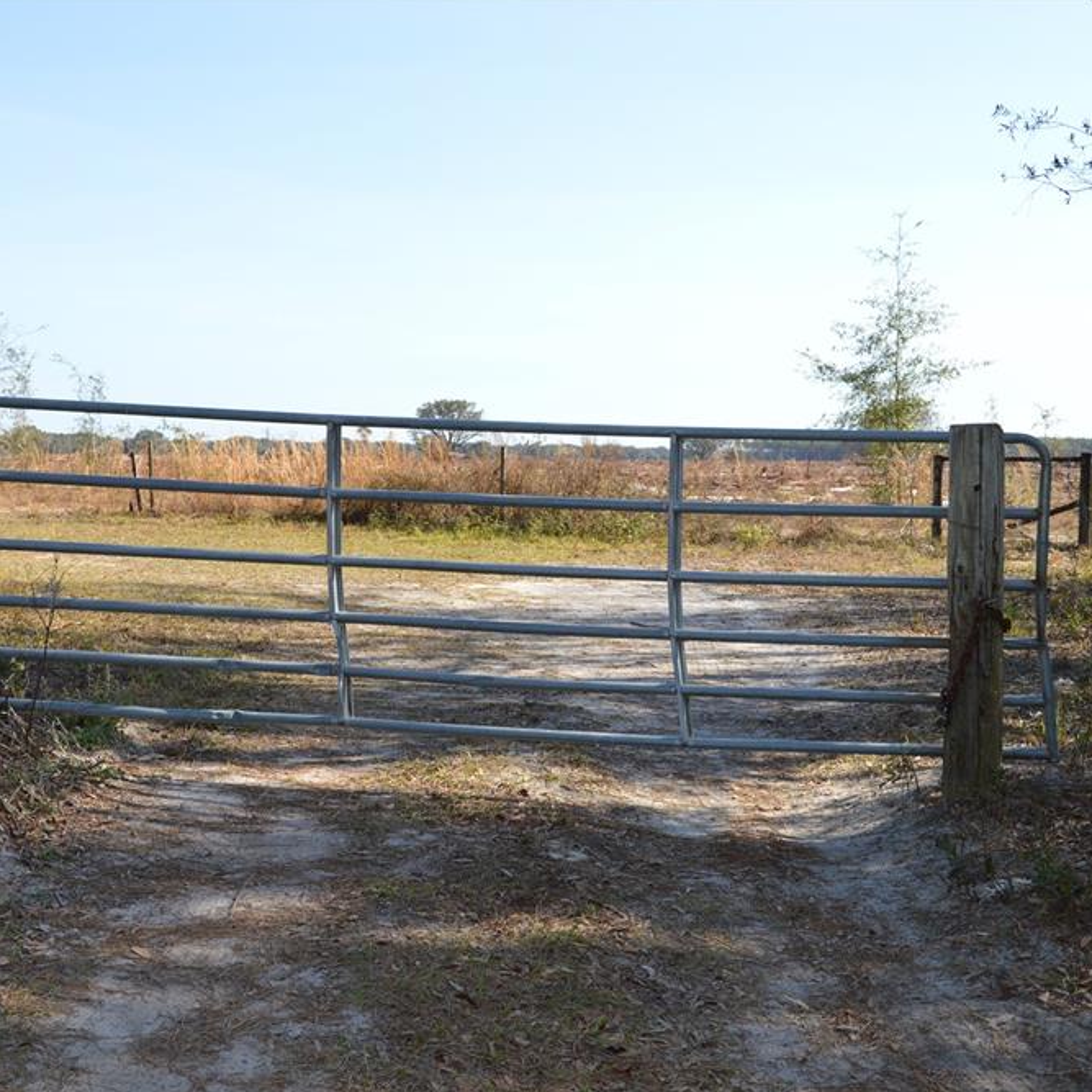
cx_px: 521
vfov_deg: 39.2
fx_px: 1535
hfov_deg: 39.2
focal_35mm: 43
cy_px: 552
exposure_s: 1/200
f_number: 7.1
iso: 100
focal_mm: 22
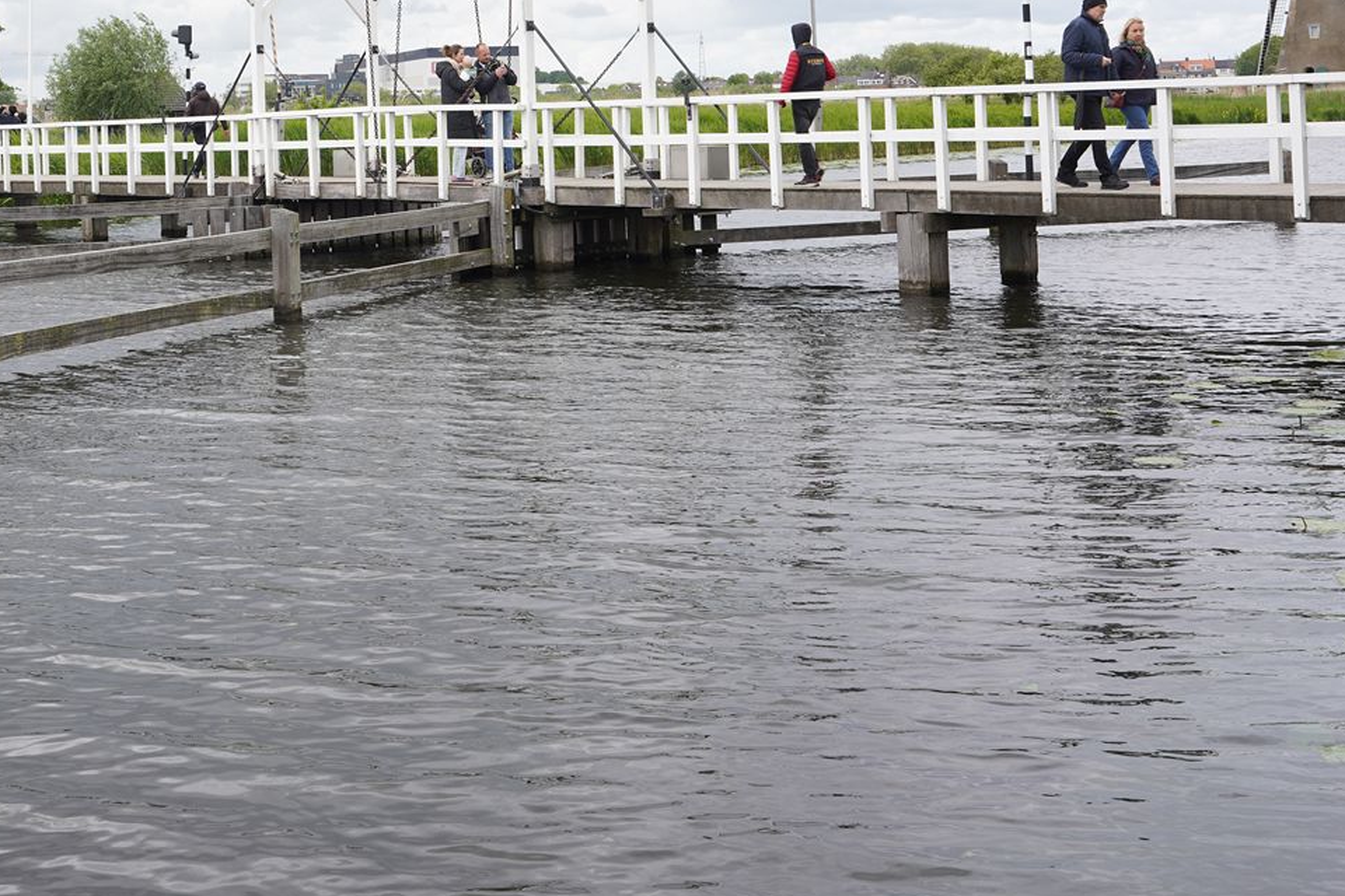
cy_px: 56
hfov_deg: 38.7
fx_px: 1868
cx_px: 356
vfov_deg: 25.9
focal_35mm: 50
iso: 100
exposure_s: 1/100
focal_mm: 24
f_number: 9
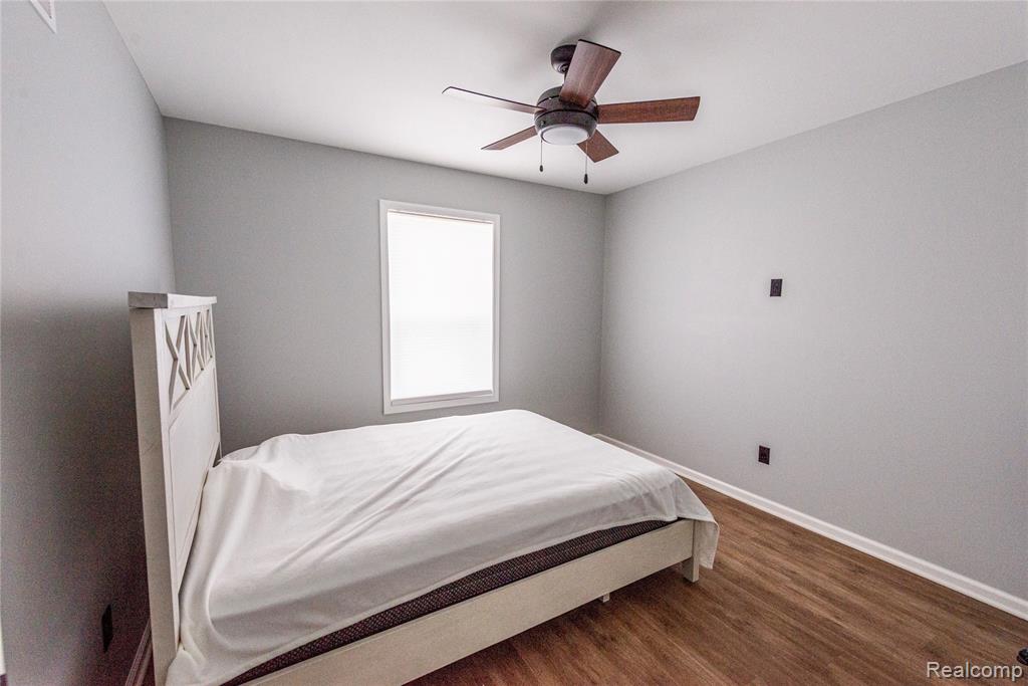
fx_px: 428
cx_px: 514
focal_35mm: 15
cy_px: 343
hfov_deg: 100.4
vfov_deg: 77.3
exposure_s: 1/200
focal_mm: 15
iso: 2000
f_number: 7.1
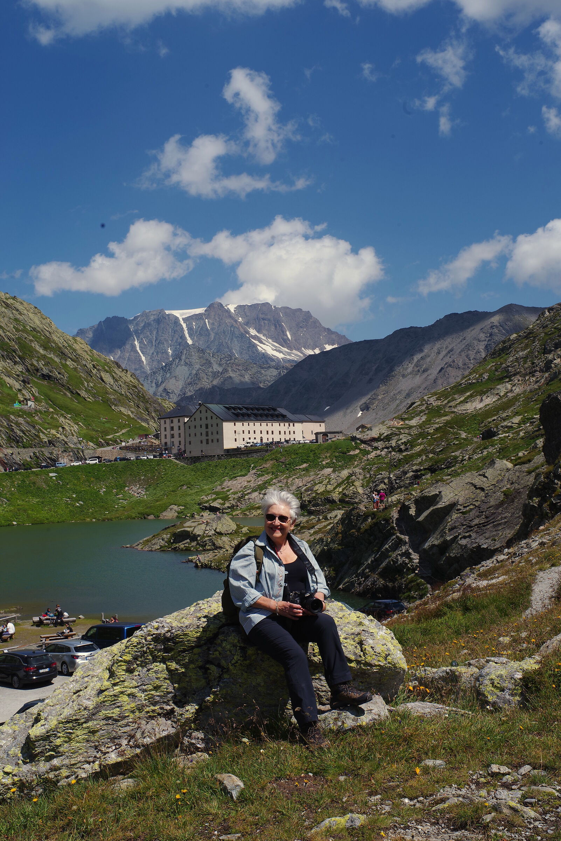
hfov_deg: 31.2
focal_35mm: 43
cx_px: 280
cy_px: 420
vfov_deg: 45.4
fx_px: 1004
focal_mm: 43
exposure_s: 1/100
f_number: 16
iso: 100
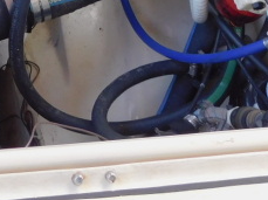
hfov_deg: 18.1
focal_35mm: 105
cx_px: -27
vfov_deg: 12.9
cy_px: -146
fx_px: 812
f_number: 3.2
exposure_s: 1/40
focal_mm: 5.3
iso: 125
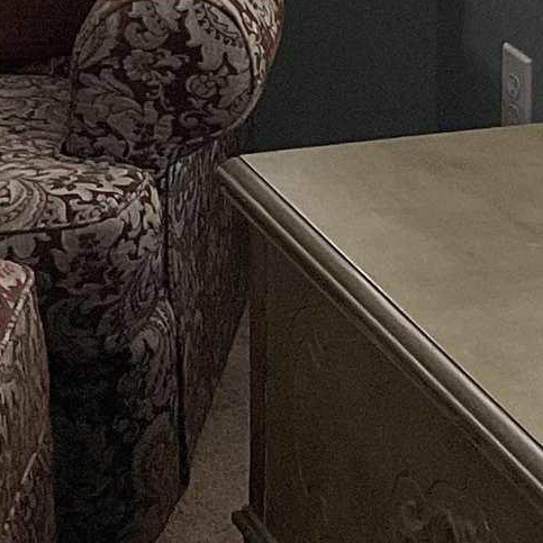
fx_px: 2893
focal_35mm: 163
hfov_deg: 10.7
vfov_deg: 10.4
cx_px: 185
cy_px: -205
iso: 50
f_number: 1.8
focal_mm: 3
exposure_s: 1/60
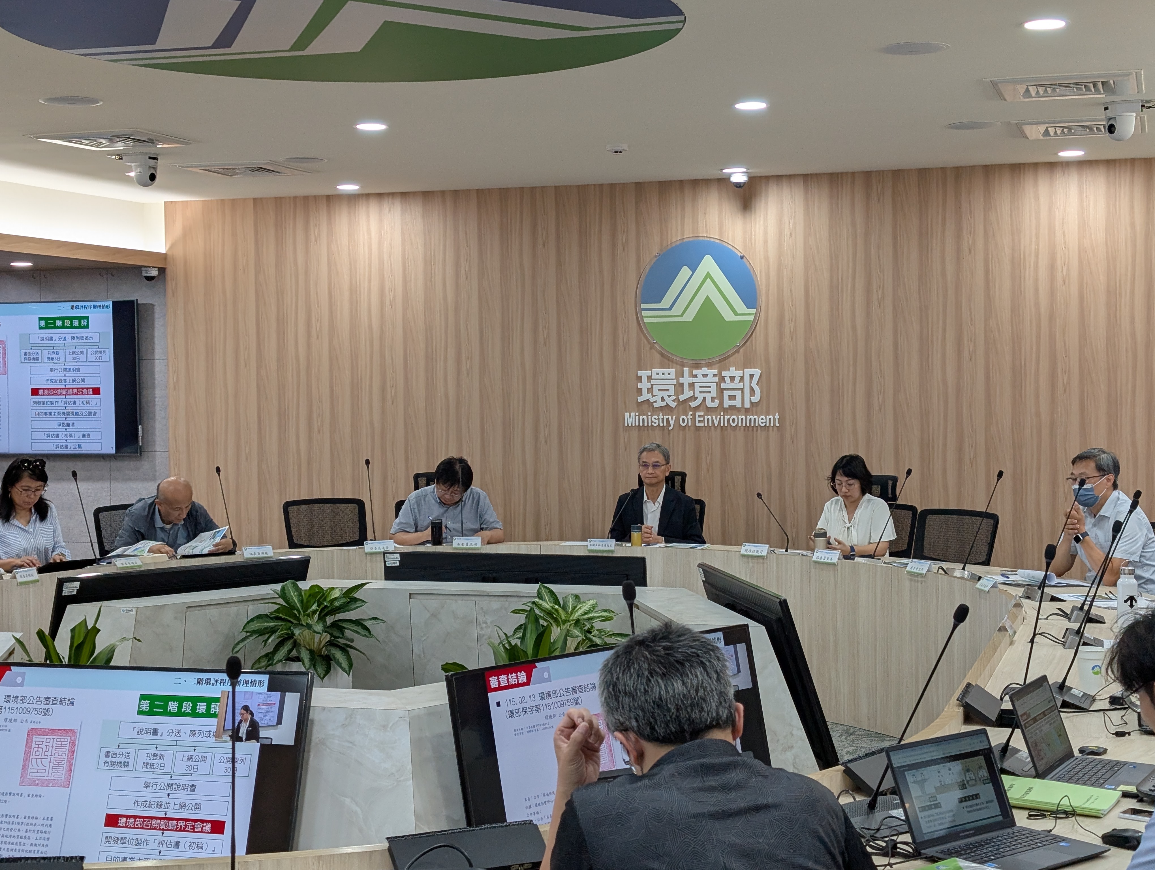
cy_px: 435
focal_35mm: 49
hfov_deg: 38.9
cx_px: 578
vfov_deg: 29.7
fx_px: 1637
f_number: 1.68
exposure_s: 1/120
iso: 68
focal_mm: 6.9
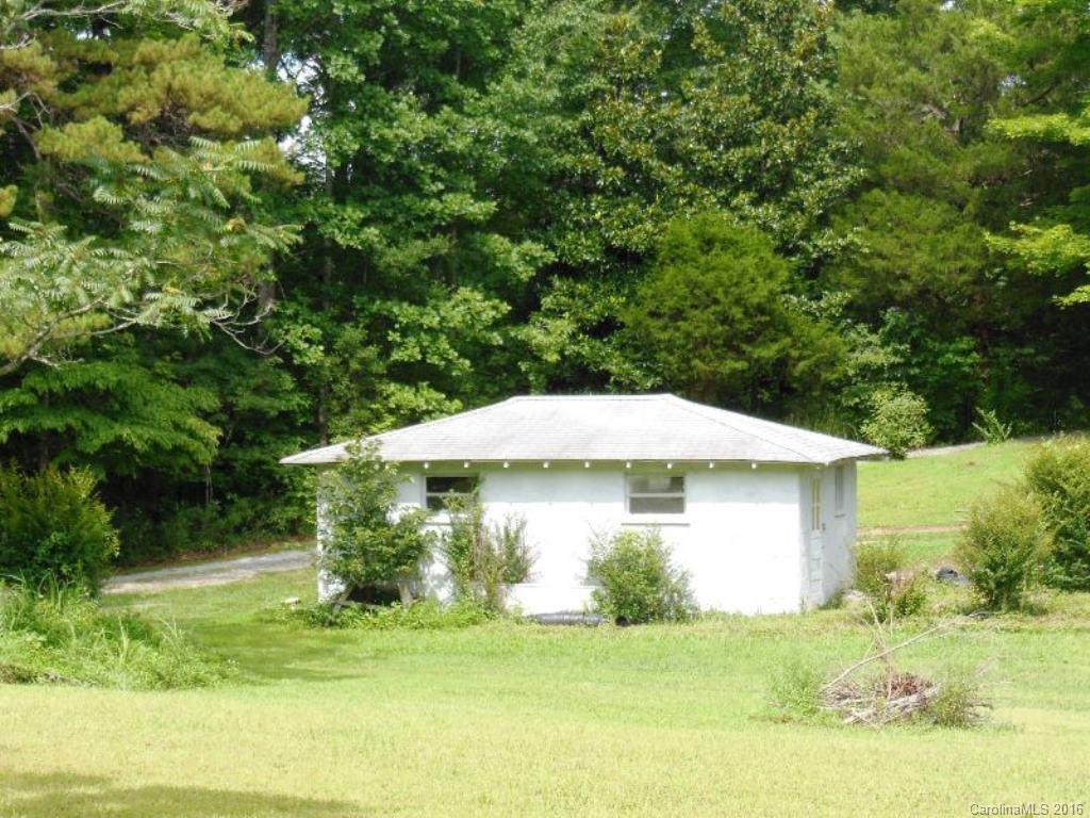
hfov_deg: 21.1
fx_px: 2928
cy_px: 409
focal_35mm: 93
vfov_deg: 15.9
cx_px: 545
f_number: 5.6
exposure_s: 1/160
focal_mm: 16.5
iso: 125
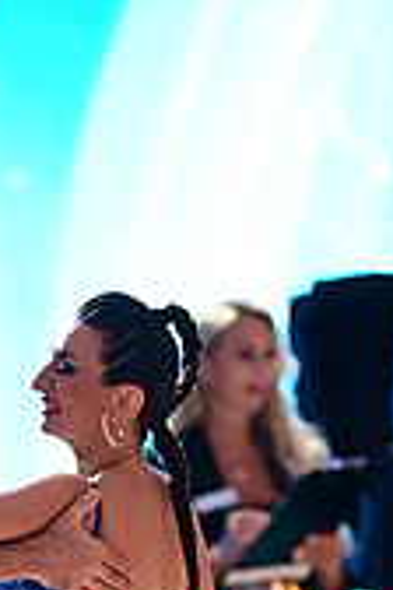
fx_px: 11298
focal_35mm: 690
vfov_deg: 3.0
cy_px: 790
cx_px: 21
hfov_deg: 2.0
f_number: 2.8
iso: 2000
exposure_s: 1/400
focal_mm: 200
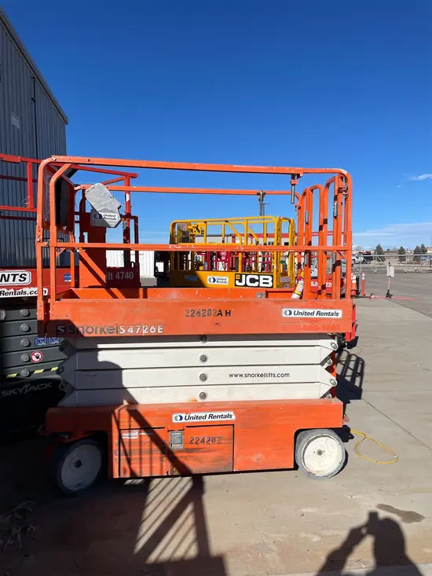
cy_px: 288
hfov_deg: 53.1
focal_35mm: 26
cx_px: 216
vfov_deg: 67.3
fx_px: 433
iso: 32
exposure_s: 1/6897
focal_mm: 4.2
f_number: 1.6
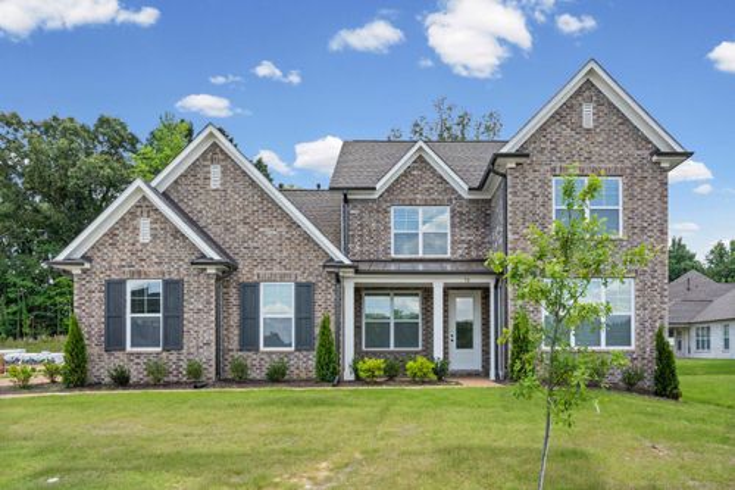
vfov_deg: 44.9
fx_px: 592
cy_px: 245
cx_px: 368
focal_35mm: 29
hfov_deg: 63.7
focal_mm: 29
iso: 800
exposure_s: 1/500
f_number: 9.5
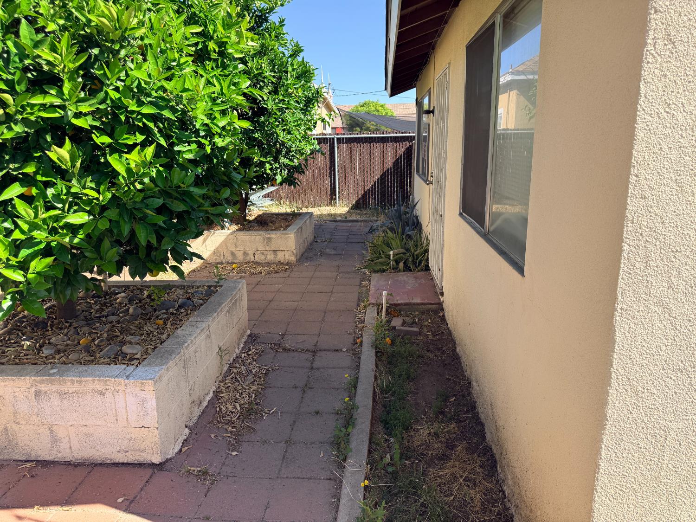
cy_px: 261
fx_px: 483
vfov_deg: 56.8
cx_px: 348
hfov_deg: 71.6
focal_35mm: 24
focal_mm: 6.76
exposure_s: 1/1770
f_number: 1.78
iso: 100
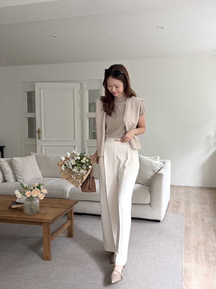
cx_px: 108
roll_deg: -0.4
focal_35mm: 26
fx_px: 216
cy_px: 144
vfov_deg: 67.3
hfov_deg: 53.1
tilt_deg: -4.4
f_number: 1.6
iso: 125
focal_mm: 5.96
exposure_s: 1/121
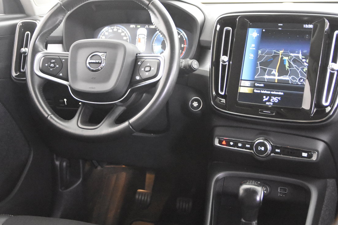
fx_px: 460
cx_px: 152
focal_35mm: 49
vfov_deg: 27.5
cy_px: 96
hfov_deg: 40.3
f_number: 3.2
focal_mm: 28
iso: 12800
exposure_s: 1/40
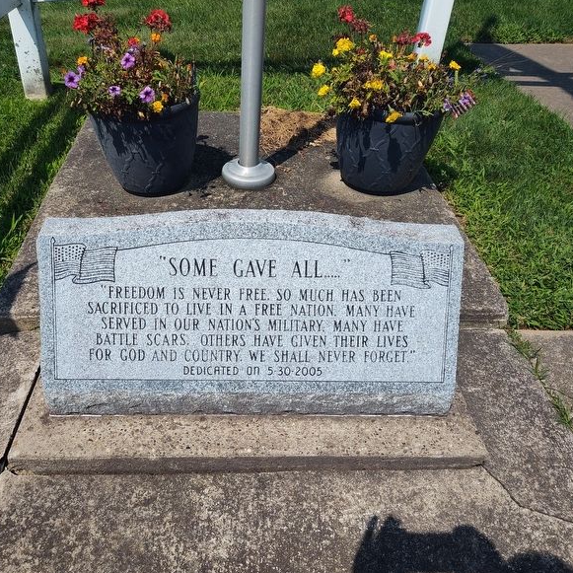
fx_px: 524
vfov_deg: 57.3
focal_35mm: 28
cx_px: 254
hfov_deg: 57.2
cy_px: 290
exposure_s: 1/2056
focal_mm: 5.56
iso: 100
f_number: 1.8
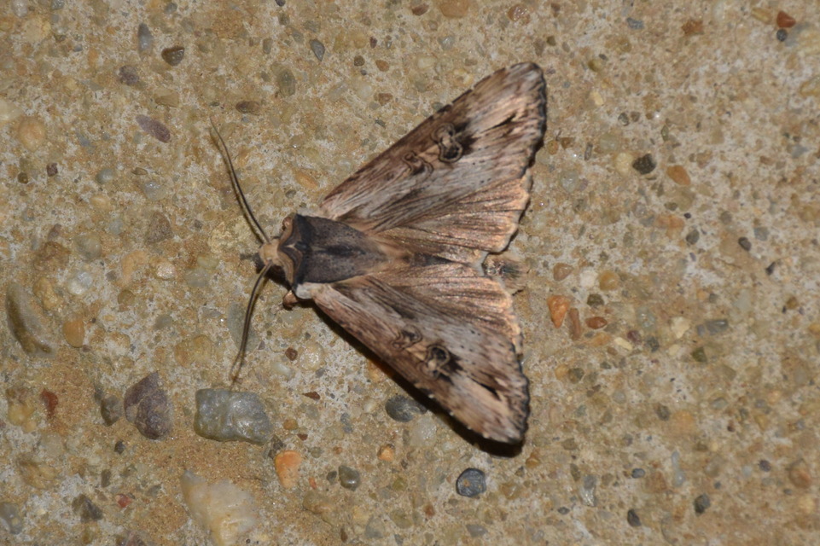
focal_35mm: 210
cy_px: 273
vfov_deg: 6.5
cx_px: 410
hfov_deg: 9.8
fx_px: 4781
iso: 320
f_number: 5.6
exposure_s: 1/60
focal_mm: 140
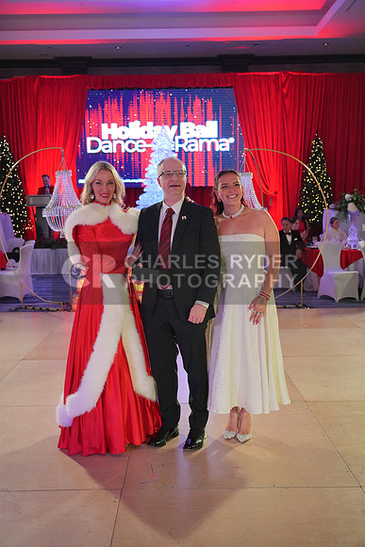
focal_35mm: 34
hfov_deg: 38.9
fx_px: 517
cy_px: 274
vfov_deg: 55.8
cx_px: 182
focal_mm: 34
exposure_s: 1/400
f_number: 4
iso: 4000
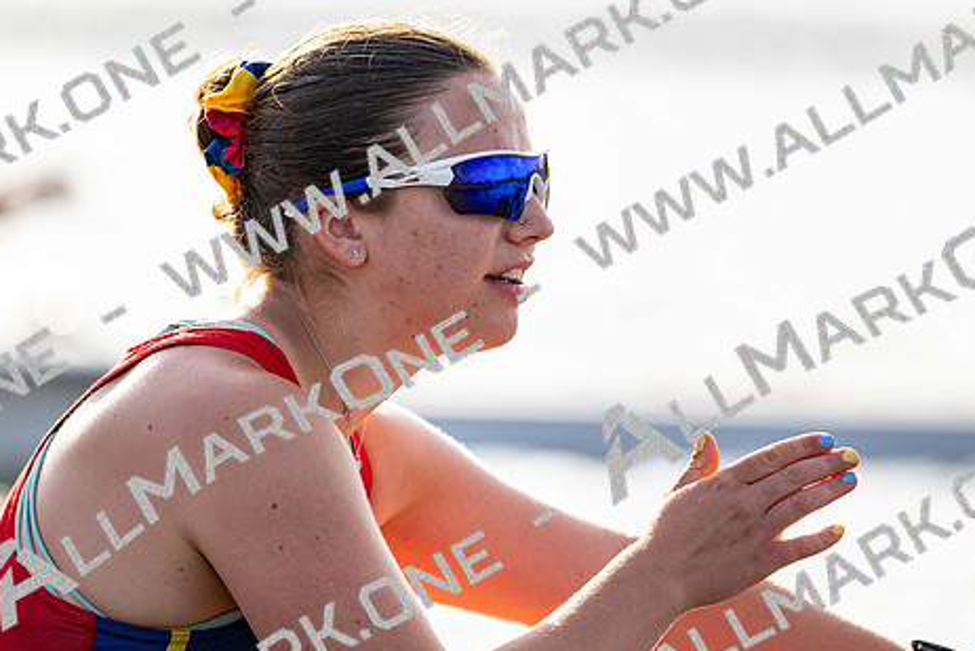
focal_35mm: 501
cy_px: 304
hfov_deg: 4.1
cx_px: 421
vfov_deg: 2.7
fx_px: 13572
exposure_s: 1/2500
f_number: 4.5
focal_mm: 400
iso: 1100
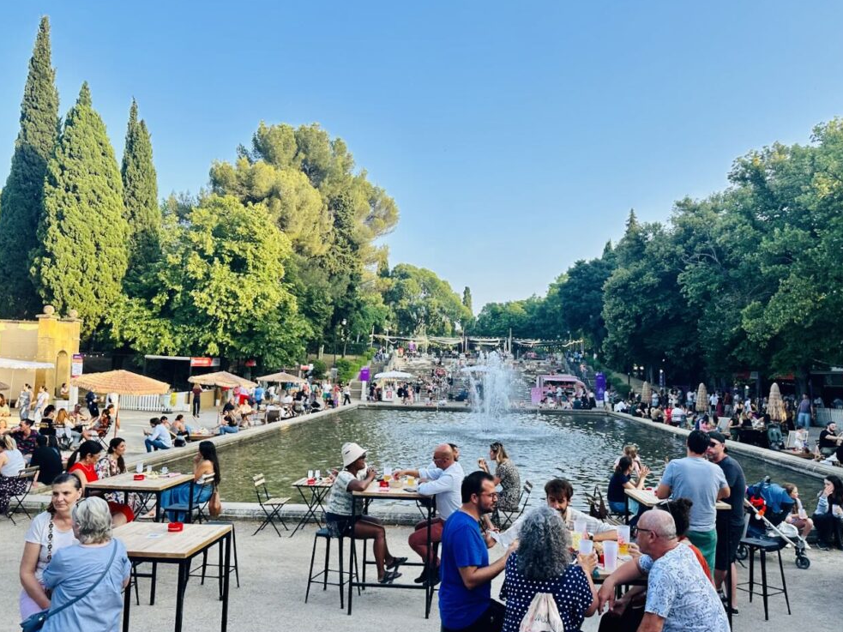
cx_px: 436
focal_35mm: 25
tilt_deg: +4.6
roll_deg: -1.6
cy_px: 323
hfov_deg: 69.4
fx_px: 609
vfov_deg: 54.9
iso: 80
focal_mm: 6.86
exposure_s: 1/1183
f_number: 1.78
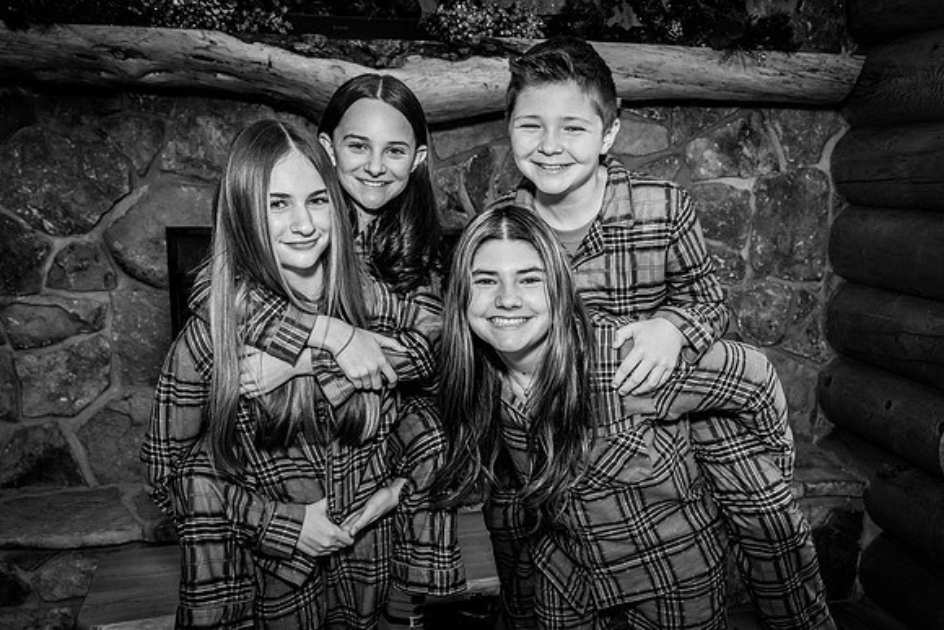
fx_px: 927
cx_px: 552
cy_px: 366
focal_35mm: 35
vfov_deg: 37.4
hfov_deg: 53.7
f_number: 5
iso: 500
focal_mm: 30
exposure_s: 1/160
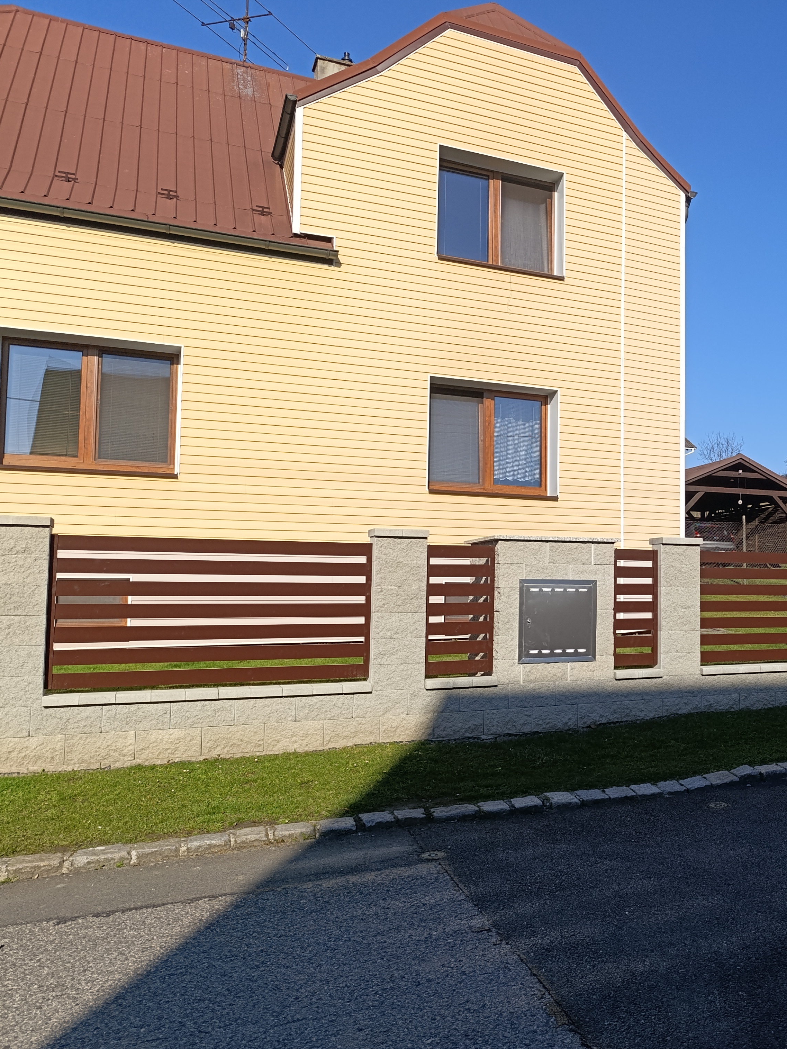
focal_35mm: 31
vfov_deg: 58.3
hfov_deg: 42.2
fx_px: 940
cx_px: 688
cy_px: 527
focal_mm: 6.14
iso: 50
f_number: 1.6
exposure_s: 1/1041
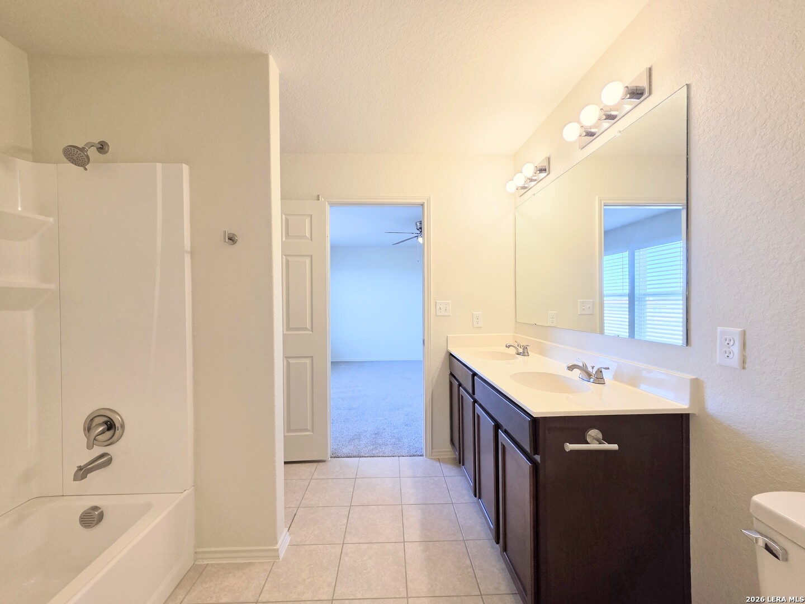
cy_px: 302
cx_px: 402
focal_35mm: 13
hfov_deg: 106.2
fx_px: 302
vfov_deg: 89.9
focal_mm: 2.2
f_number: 1.9
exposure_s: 1/120
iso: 125
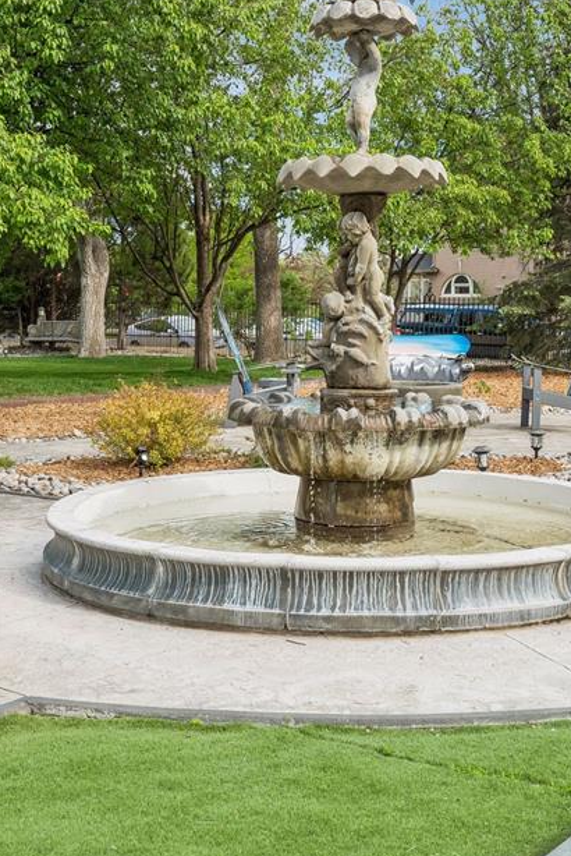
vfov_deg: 39.4
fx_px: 1188
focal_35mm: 50
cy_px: 340
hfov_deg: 26.9
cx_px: 351
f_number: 9
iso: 400
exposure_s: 1/200
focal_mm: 40
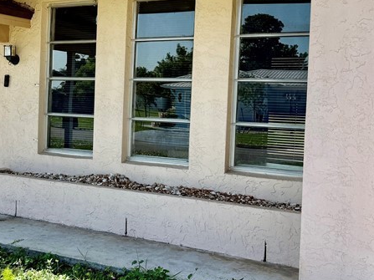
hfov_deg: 33.4
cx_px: 49
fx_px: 594
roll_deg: -1.6
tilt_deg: -1.4
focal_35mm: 55
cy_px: 115
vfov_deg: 26.5
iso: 80
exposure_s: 1/2907
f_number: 1.78
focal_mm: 6.76
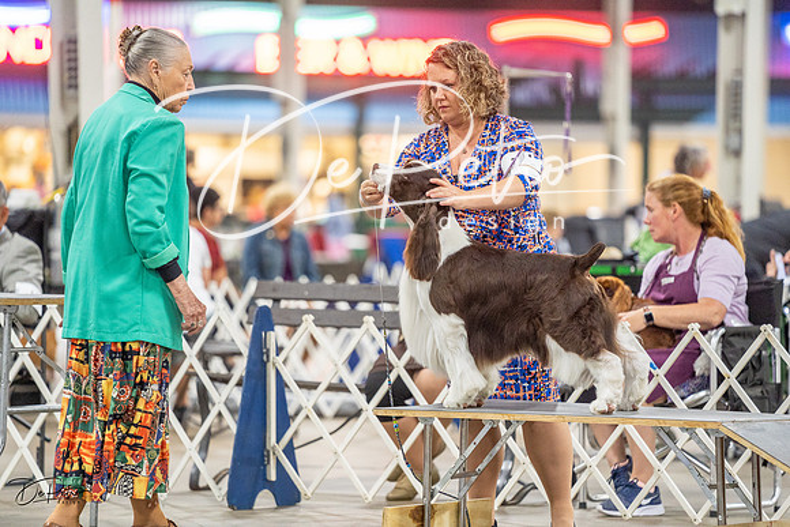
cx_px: 395
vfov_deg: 6.9
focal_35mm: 198
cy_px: 264
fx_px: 4346
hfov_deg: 10.4
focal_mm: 198
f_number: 2.8
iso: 3200
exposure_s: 1/200
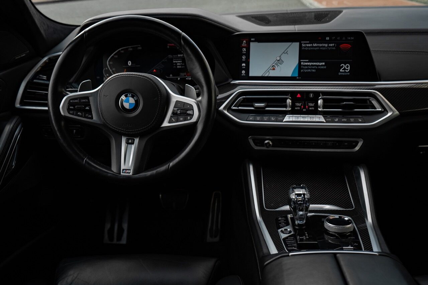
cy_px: 142
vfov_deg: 37.8
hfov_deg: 54.4
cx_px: 214
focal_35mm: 35
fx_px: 416
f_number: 4.5
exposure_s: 1/500
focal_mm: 35
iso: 200
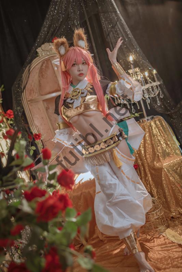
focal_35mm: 50
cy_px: 136
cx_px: 91
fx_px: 379
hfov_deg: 27.0
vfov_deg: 39.6
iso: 64
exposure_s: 1/160
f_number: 2.2
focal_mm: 50
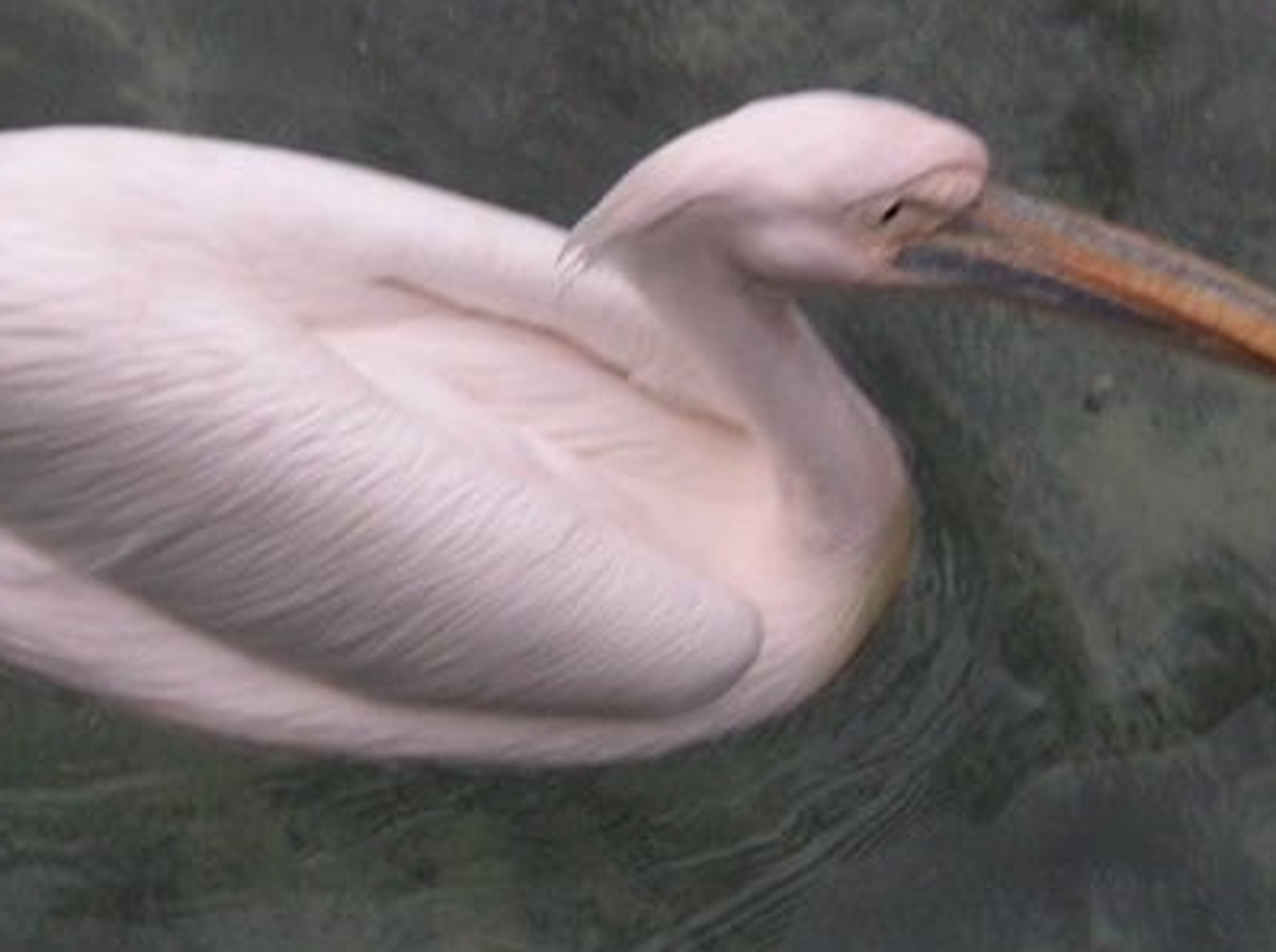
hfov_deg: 8.0
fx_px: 9088
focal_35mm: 247
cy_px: 298
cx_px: 410
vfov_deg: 6.0
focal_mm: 20.4
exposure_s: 1/124
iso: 76
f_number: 3.6
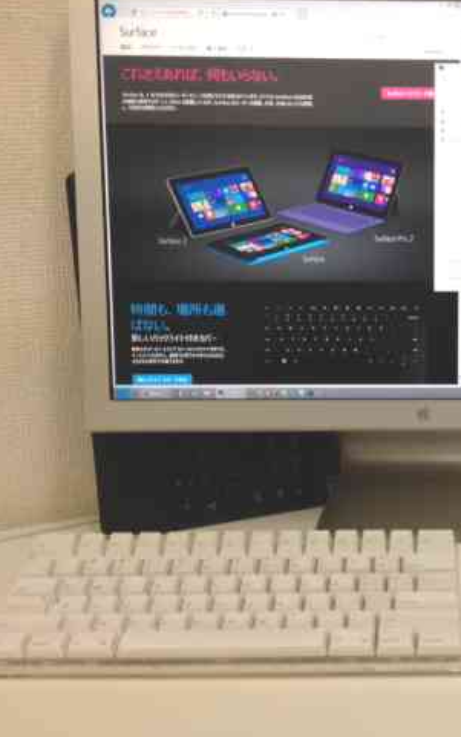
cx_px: 433
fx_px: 1085
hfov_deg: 23.2
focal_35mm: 54
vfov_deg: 37.5
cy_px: 336
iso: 64
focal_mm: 4.28
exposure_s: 1/30
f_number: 2.4
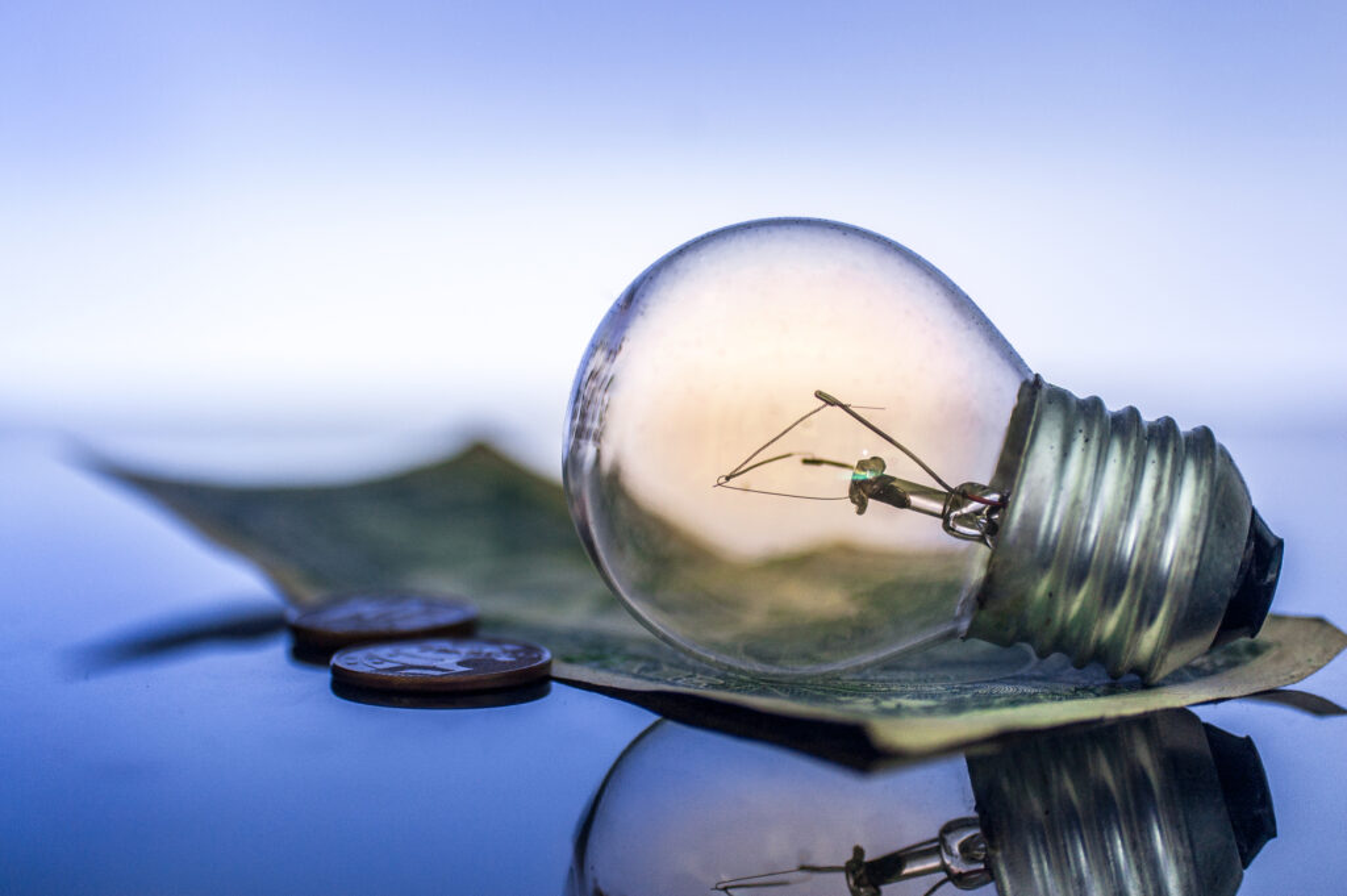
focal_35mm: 75
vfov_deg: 18.2
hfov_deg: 27.0
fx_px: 2804
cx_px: 674
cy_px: 448
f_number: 2.8
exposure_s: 1/6
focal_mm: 50
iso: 200
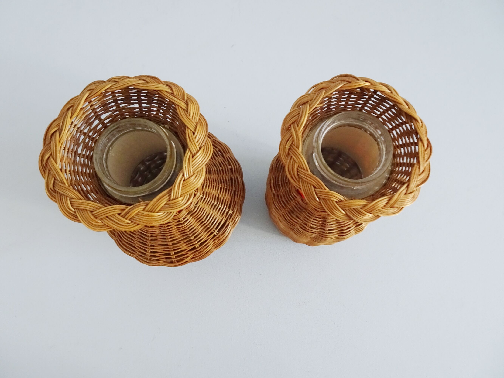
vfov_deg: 56.8
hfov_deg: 71.6
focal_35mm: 24
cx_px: 252
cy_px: 189
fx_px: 349
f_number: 3.5
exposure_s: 1/30
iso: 250
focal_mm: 4.1
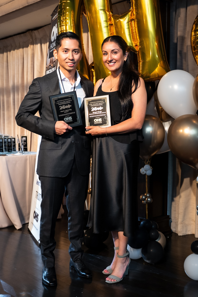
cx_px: 110
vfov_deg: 40.1
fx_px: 407
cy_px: 164
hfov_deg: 27.3
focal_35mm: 49
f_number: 2.8
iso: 1600
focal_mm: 29.8
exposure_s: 1/125
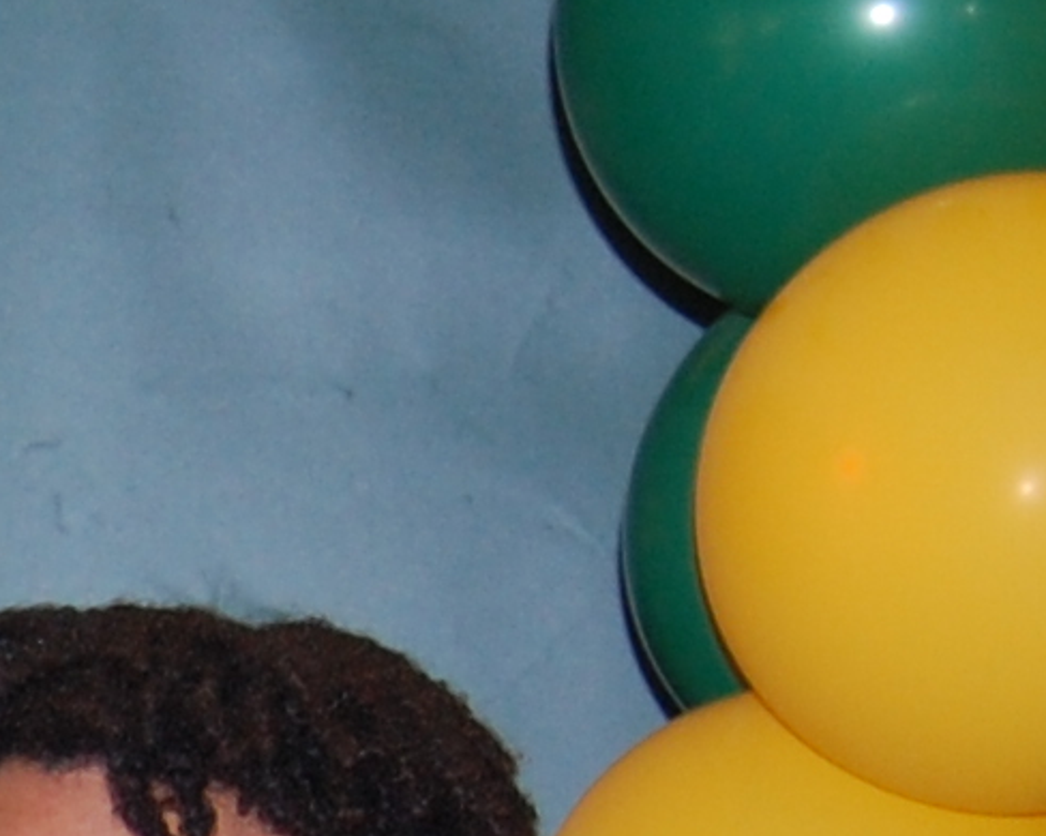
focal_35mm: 243
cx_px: -1177
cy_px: 1462
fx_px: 7520
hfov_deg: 7.6
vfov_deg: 6.2
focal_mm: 28
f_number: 4.2
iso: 400
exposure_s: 1/60
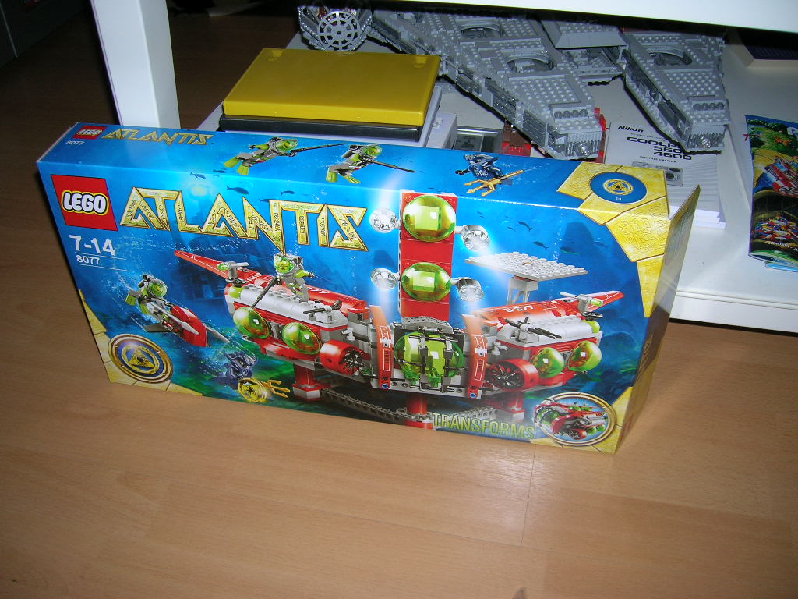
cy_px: 300
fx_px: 784
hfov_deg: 54.0
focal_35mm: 34
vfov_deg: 41.8
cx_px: 399
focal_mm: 5.7
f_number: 2.9
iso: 50
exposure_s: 1/60.1
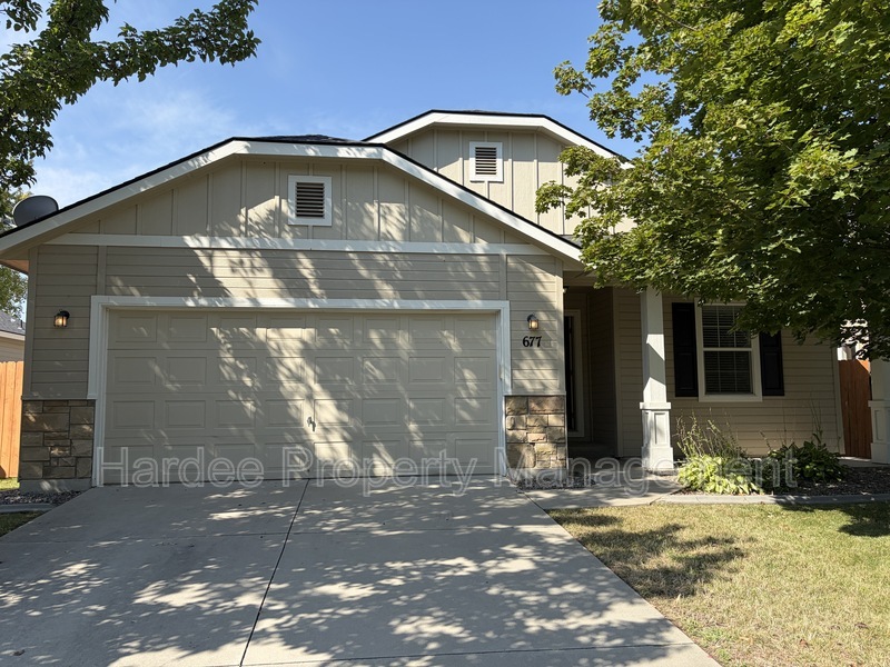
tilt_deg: +6.1
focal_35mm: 26
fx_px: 668
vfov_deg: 53.1
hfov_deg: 67.3
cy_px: 334
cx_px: 445
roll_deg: +1.0
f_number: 1.6
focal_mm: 5.96
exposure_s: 1/2012
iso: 50
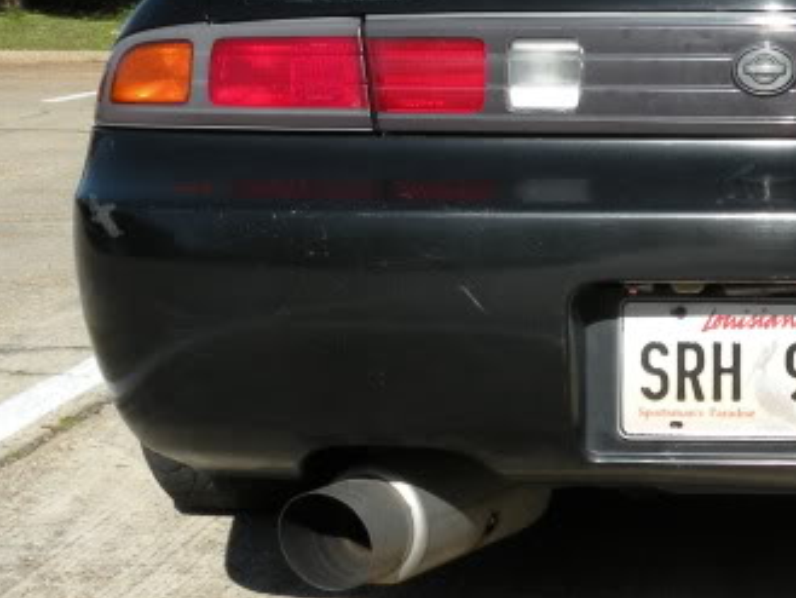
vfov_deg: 14.5
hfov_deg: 18.7
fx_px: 2346
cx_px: 794
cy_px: 208
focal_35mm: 102
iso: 64
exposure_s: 1/233
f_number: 6.3
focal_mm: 7.4
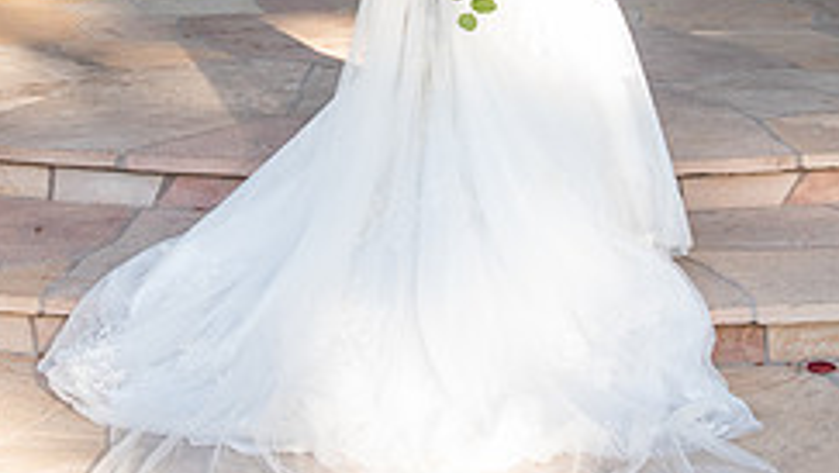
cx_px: 364
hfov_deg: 22.9
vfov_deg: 12.7
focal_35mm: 93
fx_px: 2070
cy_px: -128
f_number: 5.6
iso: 400
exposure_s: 1/200
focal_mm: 32
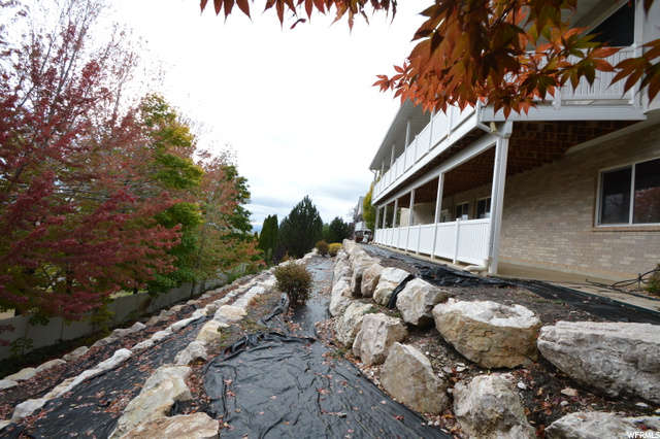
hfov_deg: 100.4
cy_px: 220
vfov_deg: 77.3
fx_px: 275
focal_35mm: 15
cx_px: 330
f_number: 5.6
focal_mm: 10
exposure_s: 1/125
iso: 160
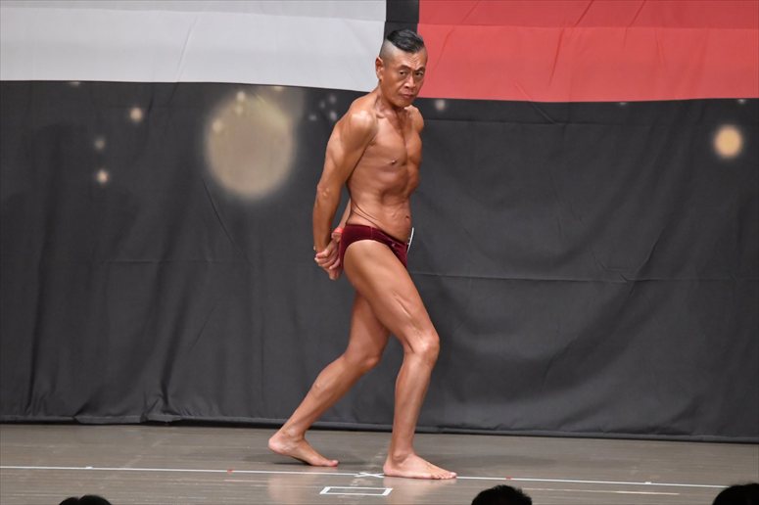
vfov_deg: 5.7
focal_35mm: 240
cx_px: 380
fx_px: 5058
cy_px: 252
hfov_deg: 8.6
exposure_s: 1/400
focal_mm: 160
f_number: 5.6
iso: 6400
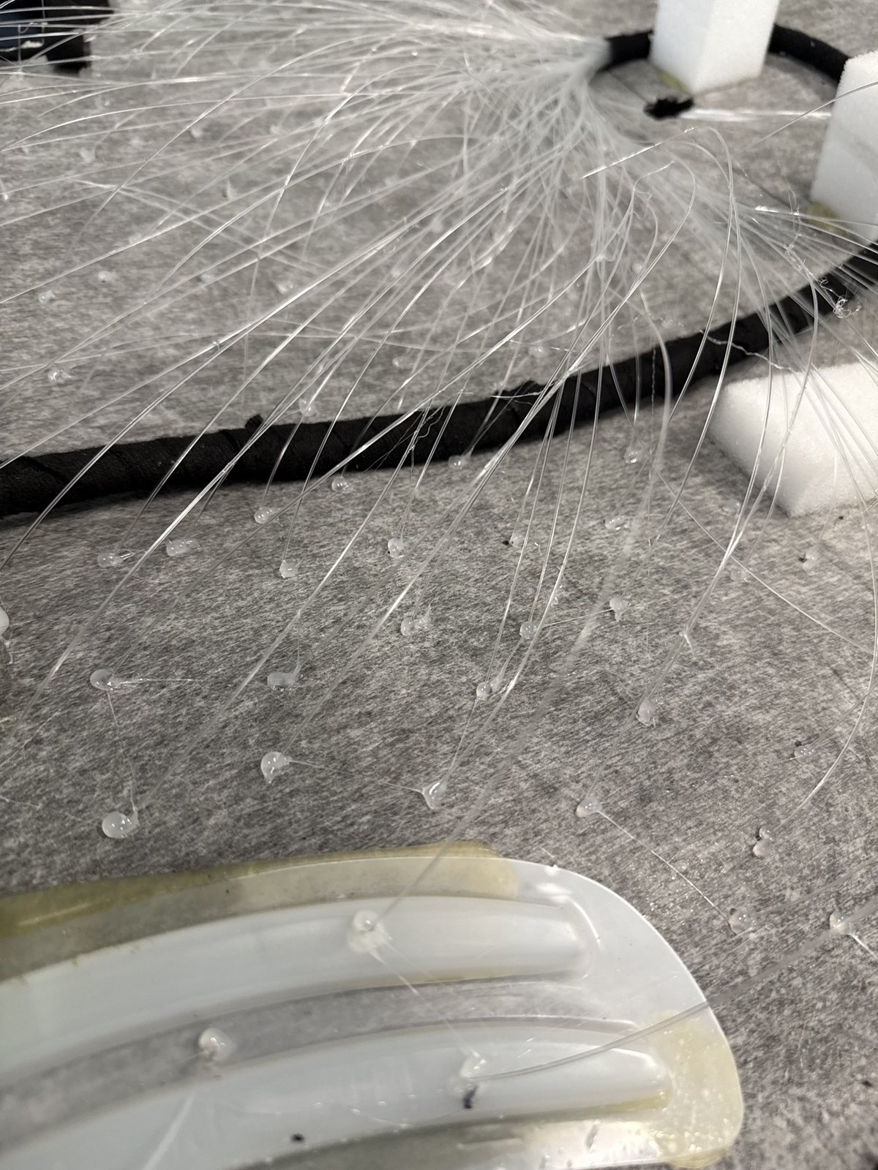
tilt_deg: -48.9
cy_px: 585
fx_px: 812
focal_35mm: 24
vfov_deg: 71.6
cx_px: 439
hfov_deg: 56.8
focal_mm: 6.76
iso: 250
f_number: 1.78
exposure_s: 1/60
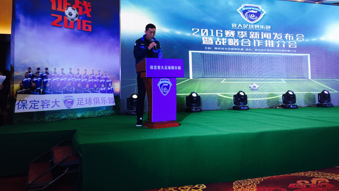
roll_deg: +0.6
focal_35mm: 32
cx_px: 170
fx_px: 288
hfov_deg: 61.0
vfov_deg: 36.4
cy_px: 69
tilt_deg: +4.7
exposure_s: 1/50
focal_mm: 4.15
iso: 32
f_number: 2.2
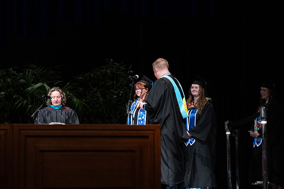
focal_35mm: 101
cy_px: 77
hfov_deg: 20.2
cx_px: 116
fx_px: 797
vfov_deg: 13.6
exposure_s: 1/320
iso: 2000
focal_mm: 85
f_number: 2.5
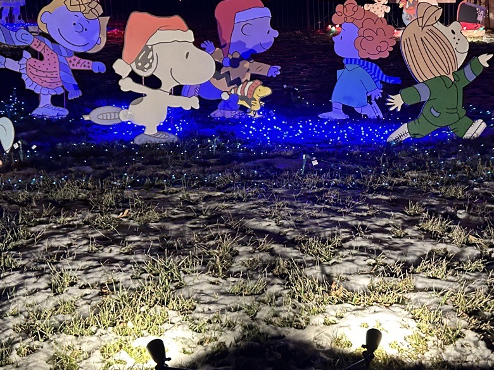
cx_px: 304
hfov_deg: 38.0
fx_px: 714
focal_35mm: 50
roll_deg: +4.7
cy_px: 160
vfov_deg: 29.1
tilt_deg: -11.5
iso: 500
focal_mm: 5.7
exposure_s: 1/40
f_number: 1.5
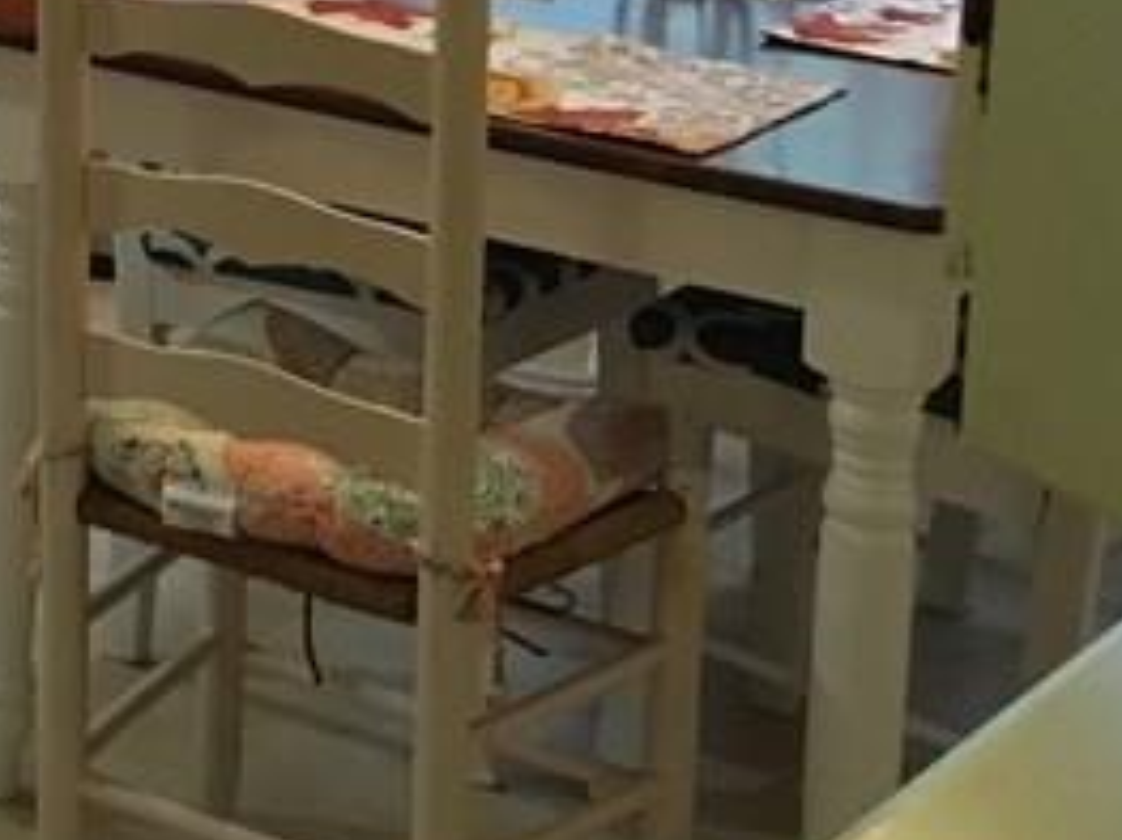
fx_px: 3661
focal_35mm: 113
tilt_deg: -3.8
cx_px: -913
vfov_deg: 12.4
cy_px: -465
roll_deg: -0.8
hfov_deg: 15.1
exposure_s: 1/30
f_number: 2.2
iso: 160
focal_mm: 4.15
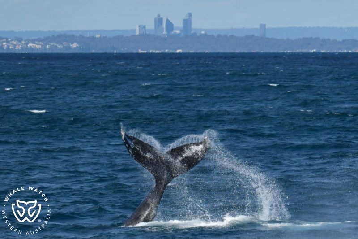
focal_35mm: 270
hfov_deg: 7.6
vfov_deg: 5.1
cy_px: 120
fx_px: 2684
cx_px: 179
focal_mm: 270
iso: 720
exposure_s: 1/8000
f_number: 5.6
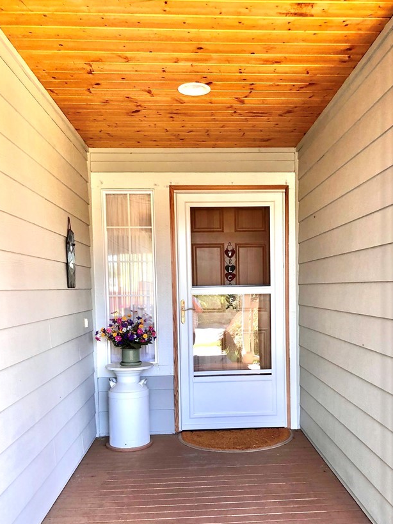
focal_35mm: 35
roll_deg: +0.3
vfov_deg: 52.1
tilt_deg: -2.2
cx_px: 226
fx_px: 530
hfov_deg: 40.6
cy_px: 323
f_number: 1.8
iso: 20
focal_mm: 3.99
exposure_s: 1/40
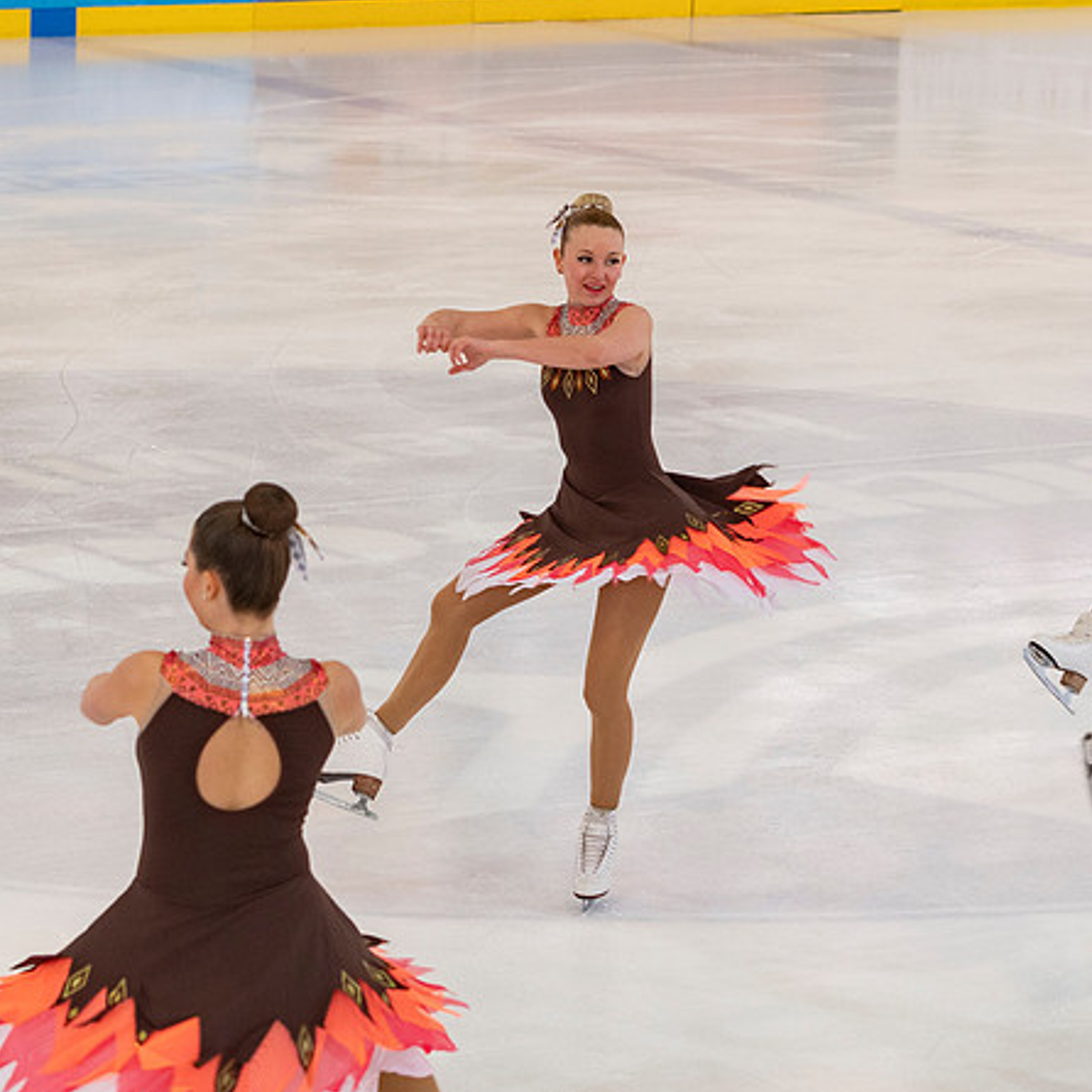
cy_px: 535
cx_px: 576
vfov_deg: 10.3
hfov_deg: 10.3
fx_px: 6067
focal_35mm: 170
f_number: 4
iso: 640
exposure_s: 1/320
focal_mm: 70
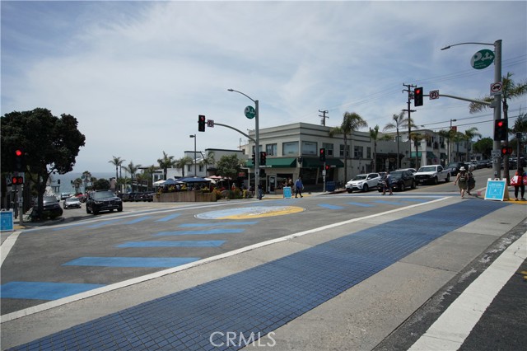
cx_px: 264
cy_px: 176
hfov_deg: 86.9
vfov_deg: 64.5
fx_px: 278
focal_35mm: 19
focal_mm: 19
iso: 800
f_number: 7.1
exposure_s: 1/3200
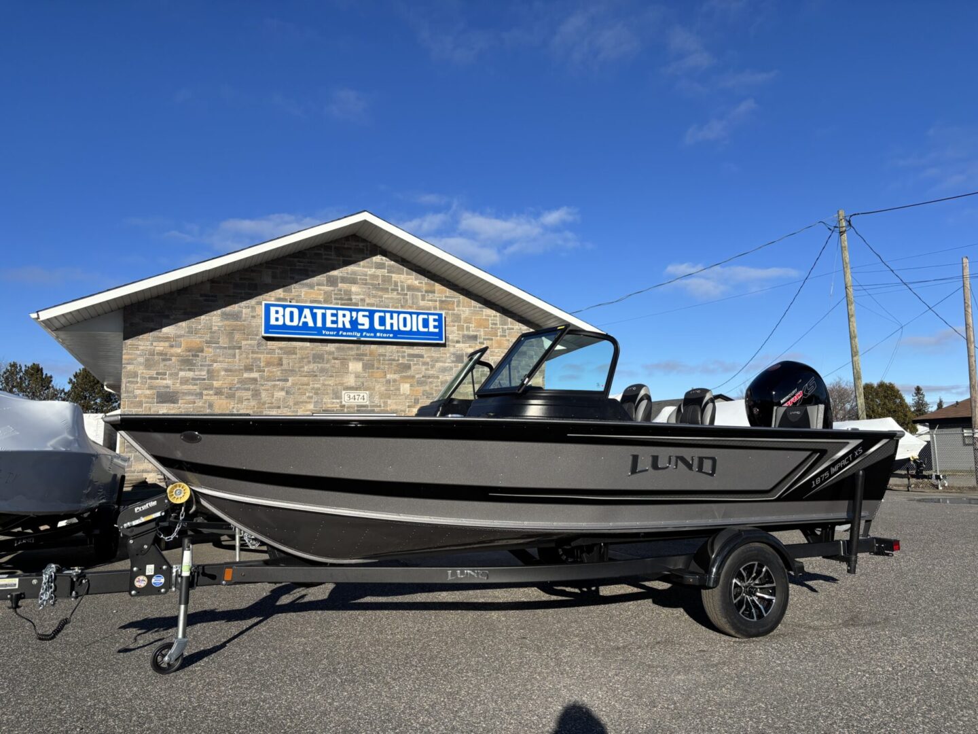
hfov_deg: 67.3
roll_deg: +1.3
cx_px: 489
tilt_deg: +6.1
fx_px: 735
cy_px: 367
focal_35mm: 26
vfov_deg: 53.1
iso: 50
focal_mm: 5.96
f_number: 1.6
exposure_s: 1/3937
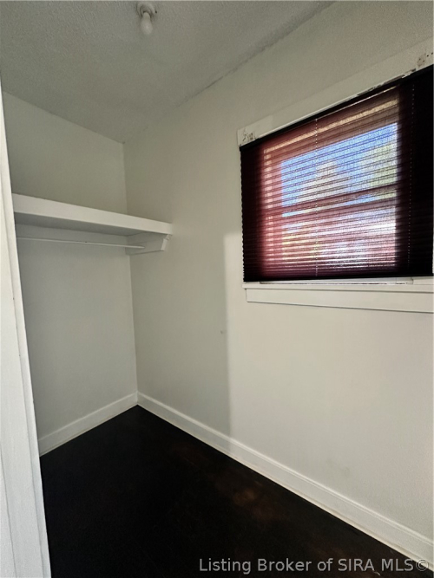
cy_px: 289
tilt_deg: -4.9
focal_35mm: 14
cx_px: 217
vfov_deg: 102.1
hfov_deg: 85.7
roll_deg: +0.9
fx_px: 234
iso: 640
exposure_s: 1/60
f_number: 2.2
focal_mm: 2.22
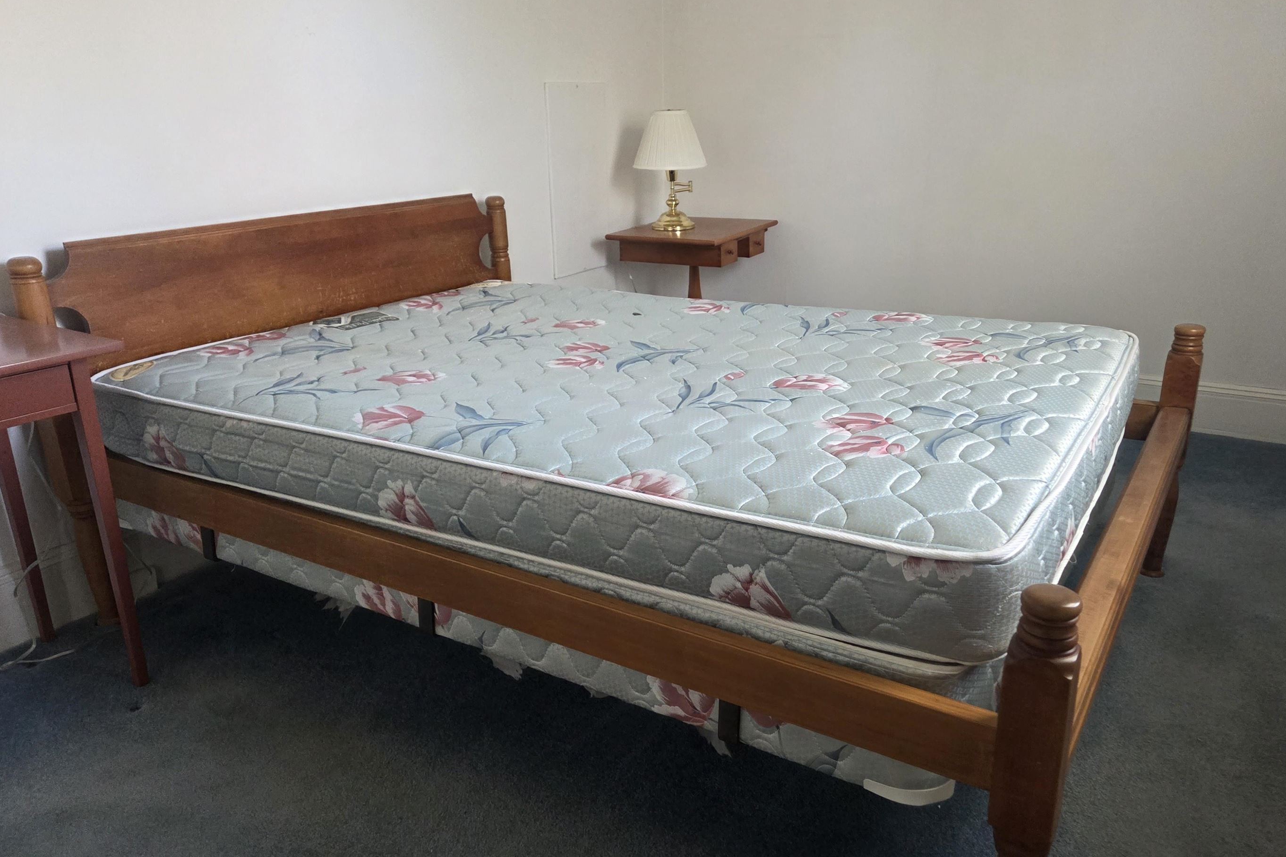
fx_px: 964
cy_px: 449
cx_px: 650
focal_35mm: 27
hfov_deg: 67.4
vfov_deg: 47.9
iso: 500
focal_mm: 5.4
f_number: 1.8
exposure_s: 1/120
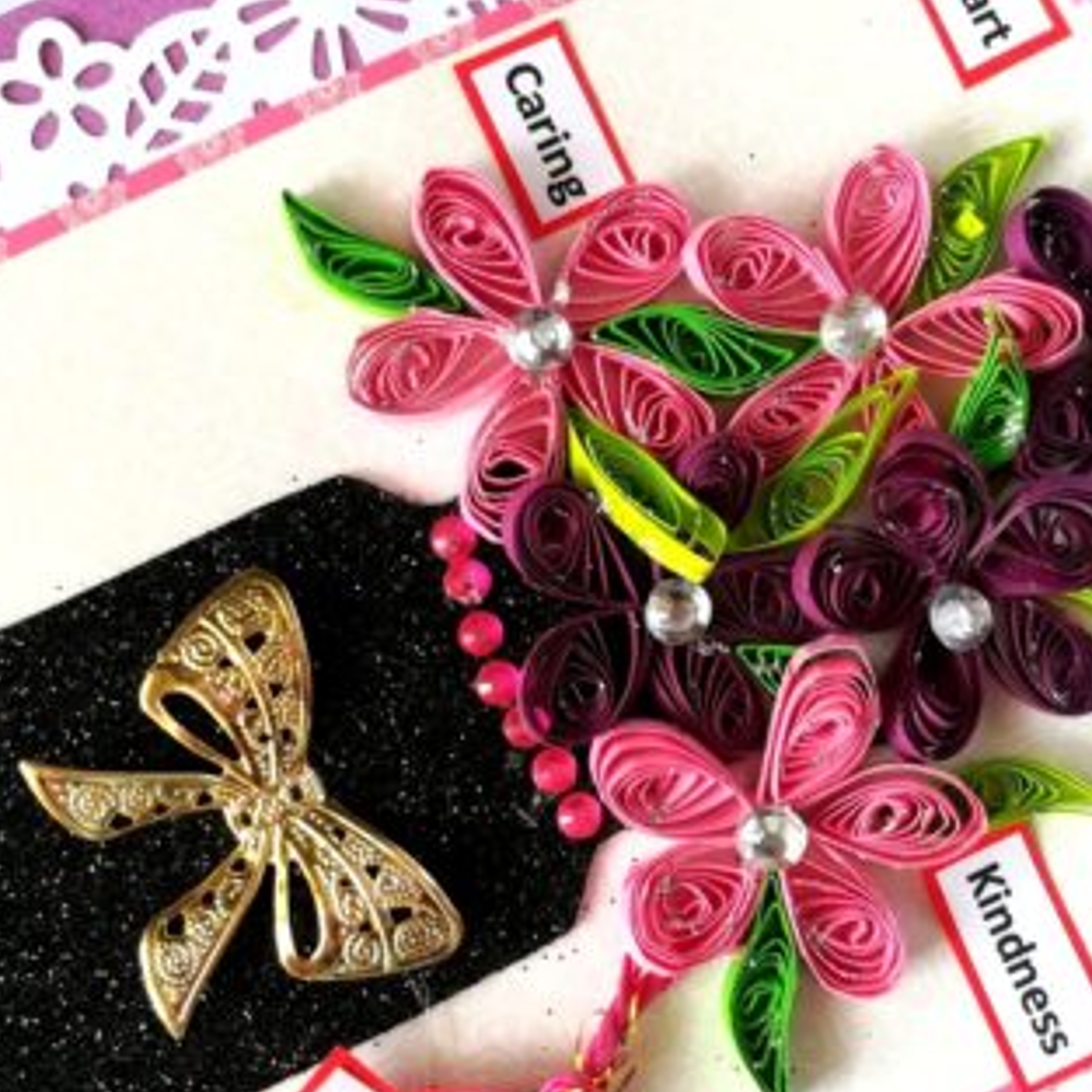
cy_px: 604
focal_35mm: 44
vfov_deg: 38.3
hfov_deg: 38.3
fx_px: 1570
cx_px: 579
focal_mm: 3.83
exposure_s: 1/50
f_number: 2.2
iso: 80
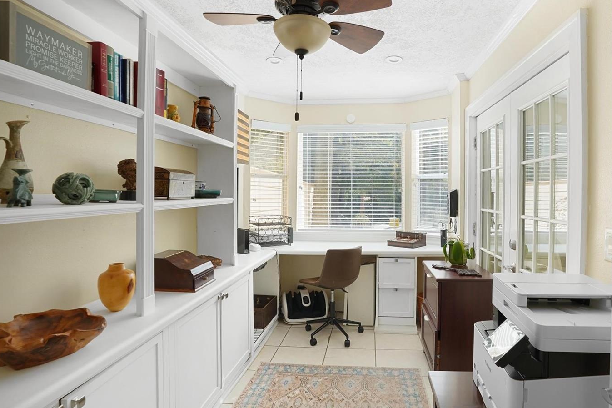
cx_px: 359
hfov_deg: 86.1
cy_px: 204
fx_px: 323
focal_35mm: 19
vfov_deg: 64.6
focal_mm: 16
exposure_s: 1/100
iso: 800
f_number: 8
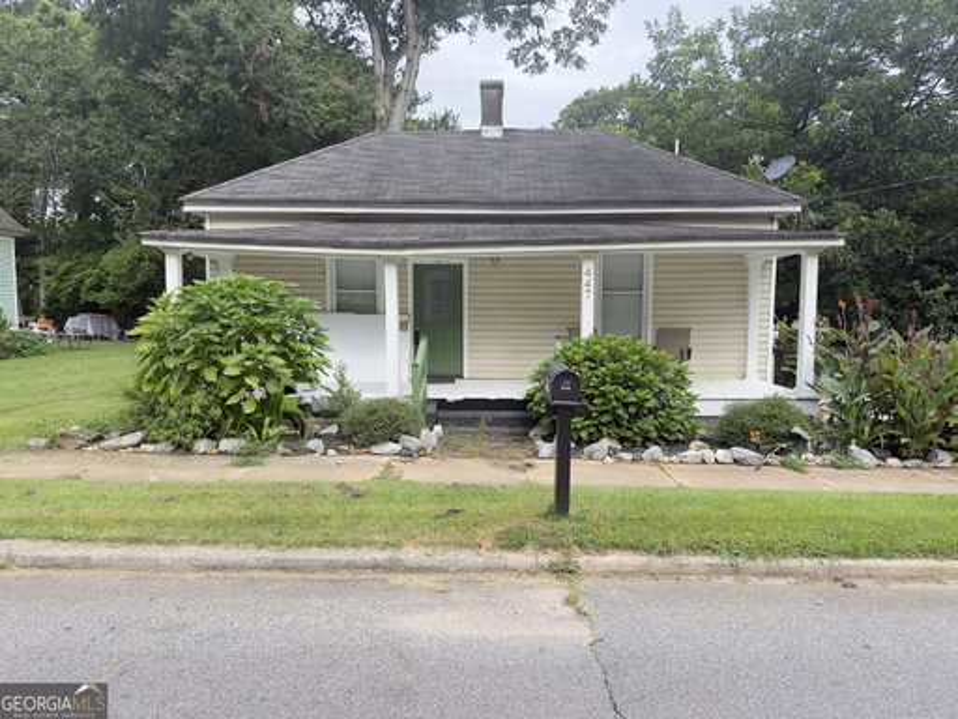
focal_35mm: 24
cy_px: 360
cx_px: 479
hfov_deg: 71.6
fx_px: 664
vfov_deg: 56.8
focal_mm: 6.76
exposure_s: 1/772
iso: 100
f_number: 1.78
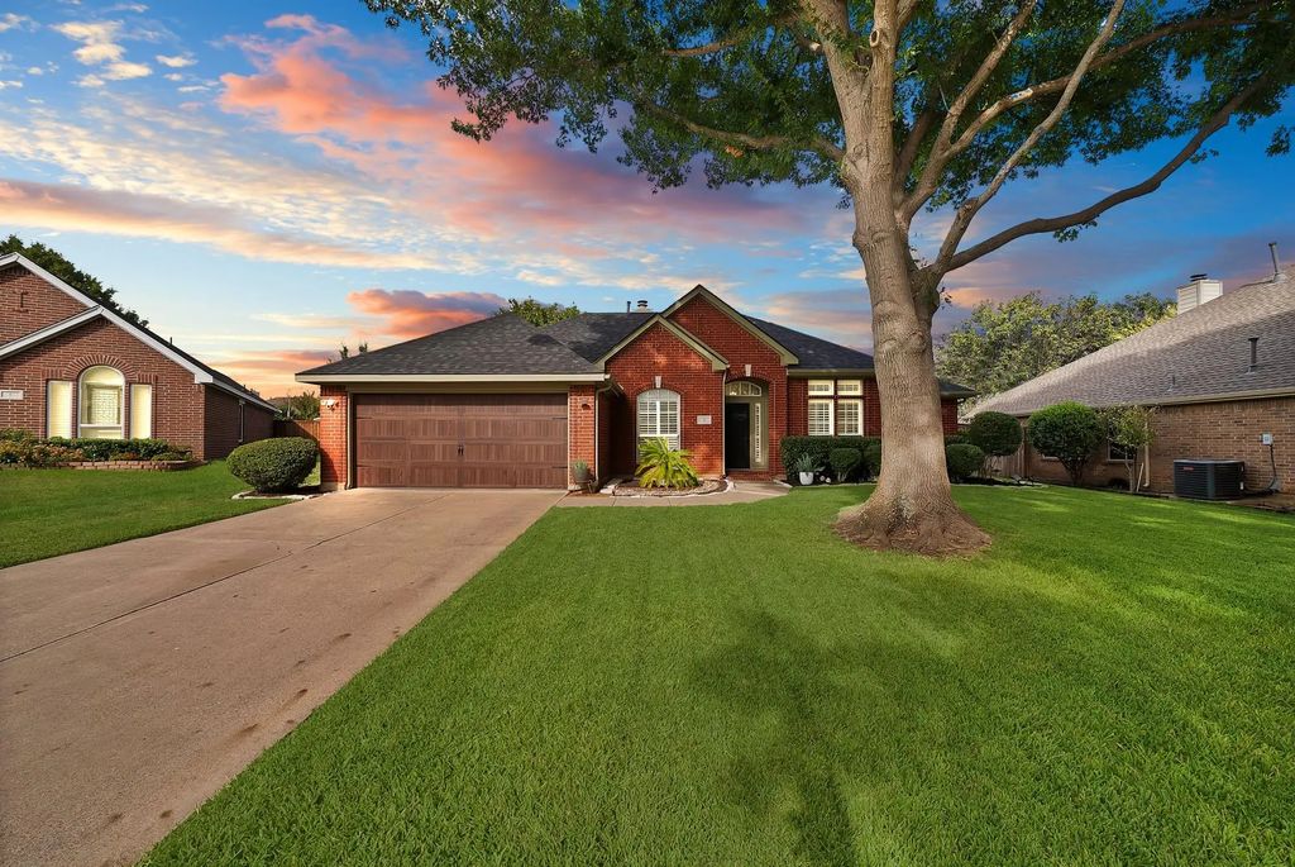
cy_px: 434
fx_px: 468
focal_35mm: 13
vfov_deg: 85.6
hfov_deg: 108.3
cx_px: 648
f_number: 9
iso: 400
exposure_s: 1/125
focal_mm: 13
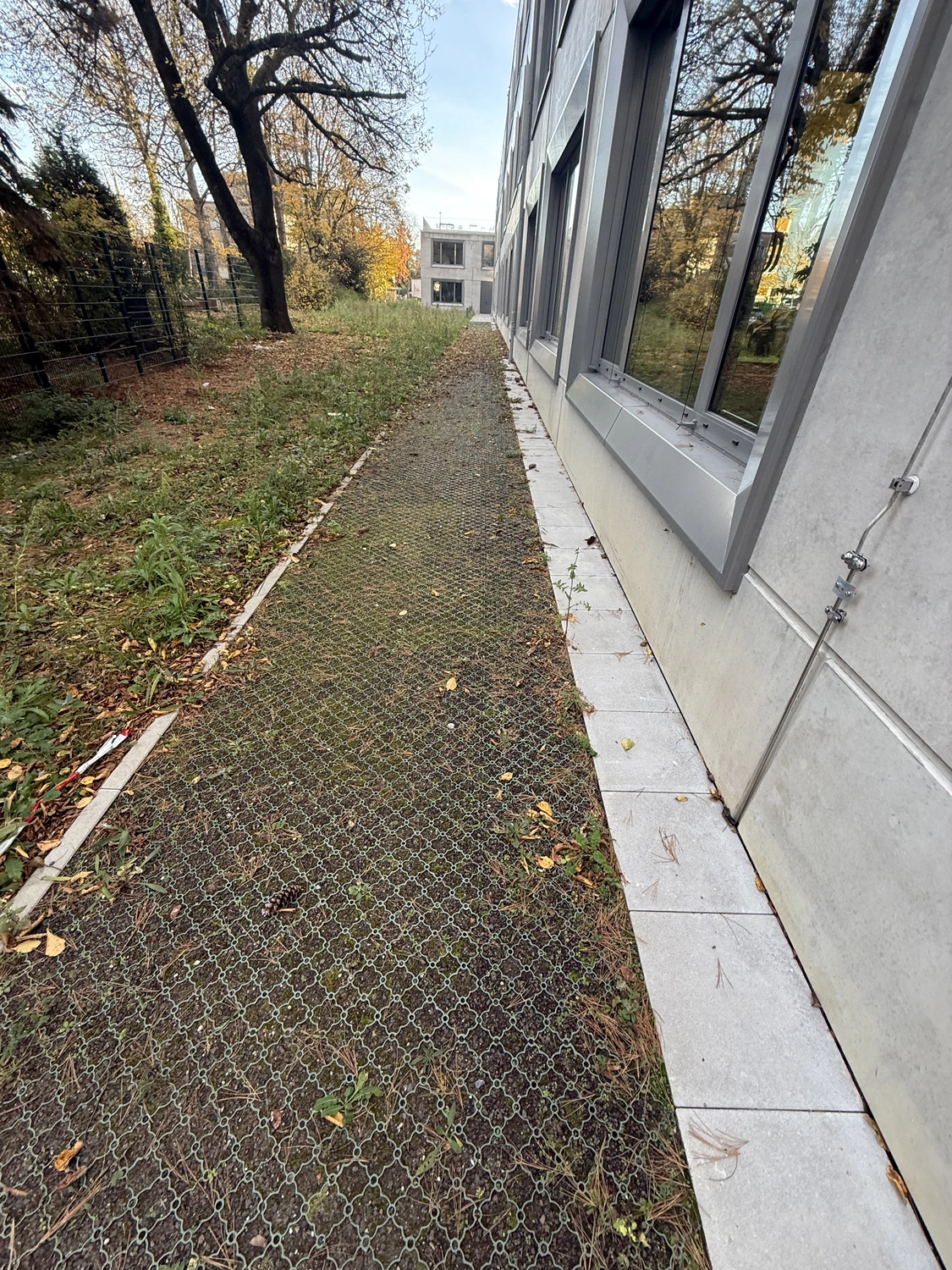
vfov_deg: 102.1
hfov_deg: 85.7
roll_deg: -4.9
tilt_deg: -31.6
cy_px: 635
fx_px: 513
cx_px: 476
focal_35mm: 14
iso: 100
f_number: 2.2
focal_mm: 2.22
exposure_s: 1/99
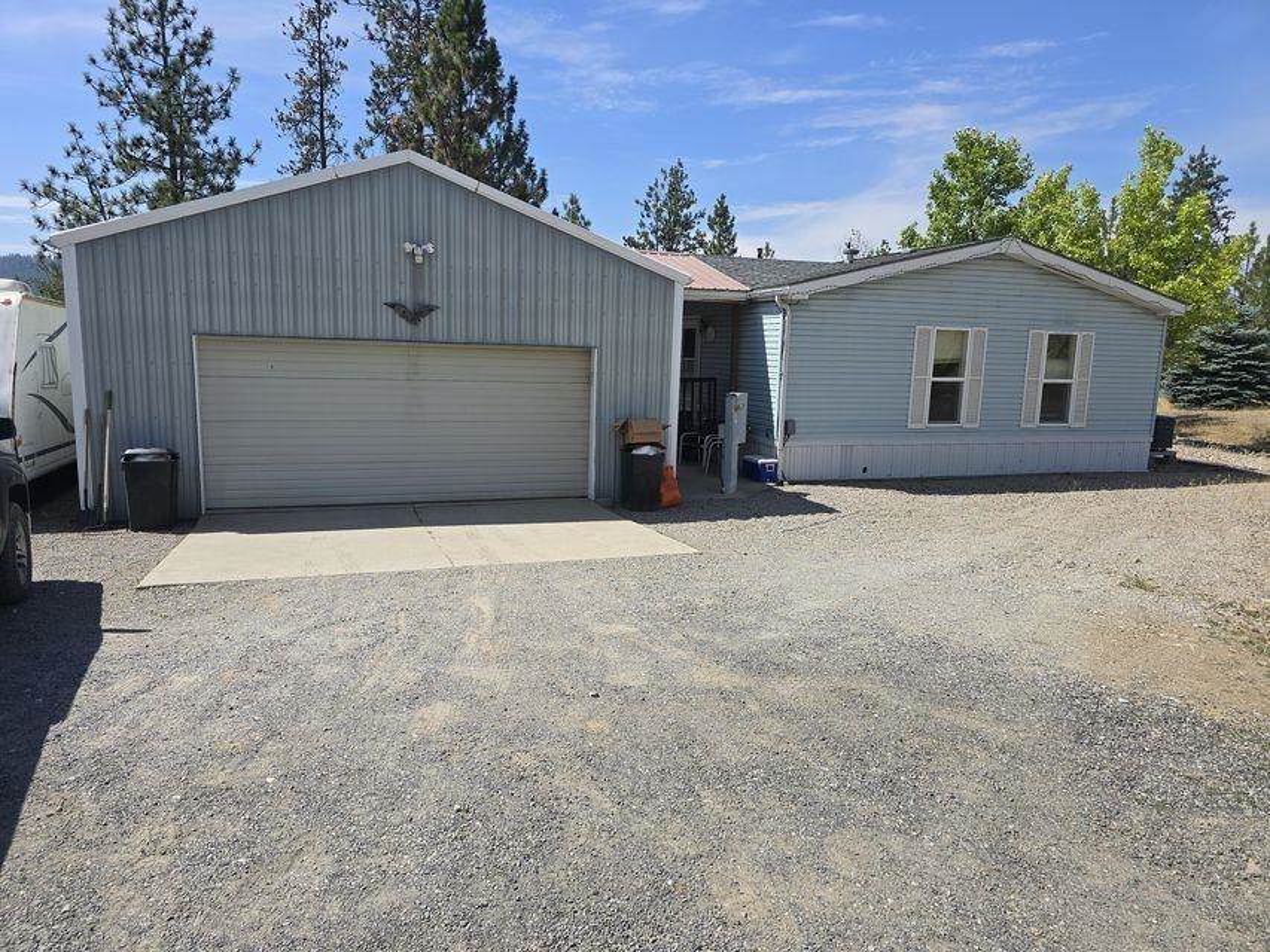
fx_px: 844
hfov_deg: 73.9
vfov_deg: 58.9
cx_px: 635
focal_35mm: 23
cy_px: 476
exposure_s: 1/912
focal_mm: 6.3
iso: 12
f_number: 1.7
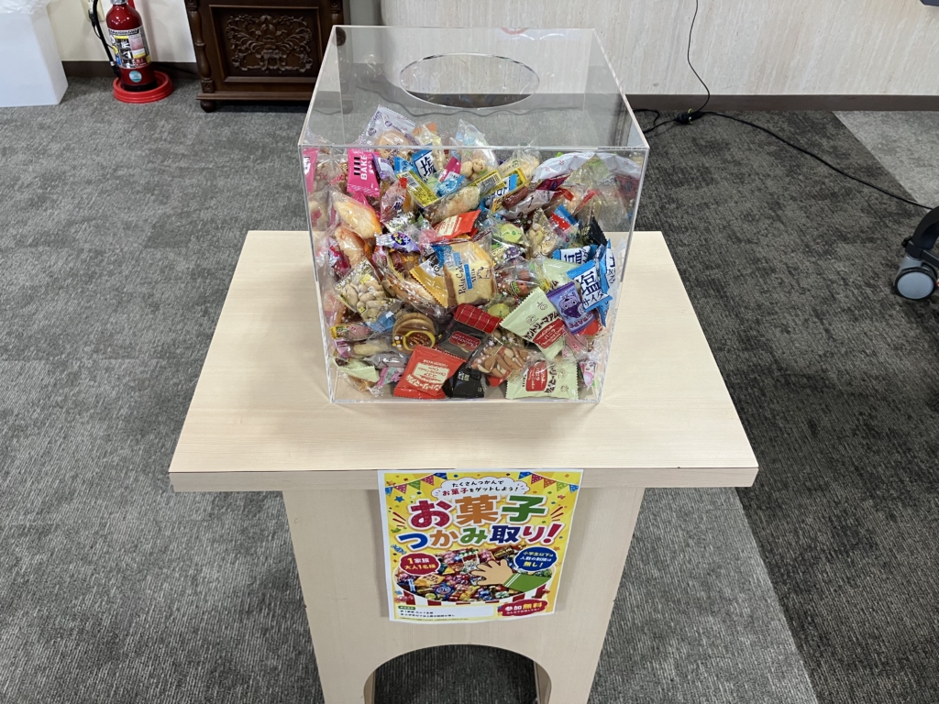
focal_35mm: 28
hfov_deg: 63.4
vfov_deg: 49.7
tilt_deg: -39.7
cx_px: 470
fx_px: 760
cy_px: 352
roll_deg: -0.6
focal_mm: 3.99
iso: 80
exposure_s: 1/60
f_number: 1.8
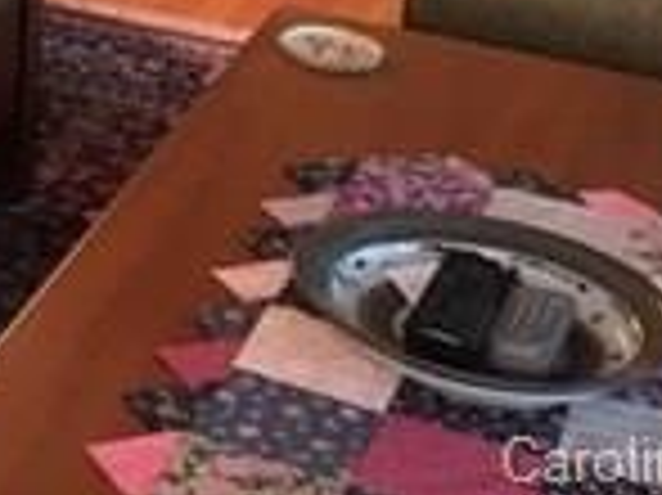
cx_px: -423
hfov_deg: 14.3
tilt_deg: -6.5
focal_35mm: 126
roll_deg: +0.0
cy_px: -576
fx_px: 2408
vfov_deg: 10.5
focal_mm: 4.15
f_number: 2.2
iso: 250
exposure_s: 1/15
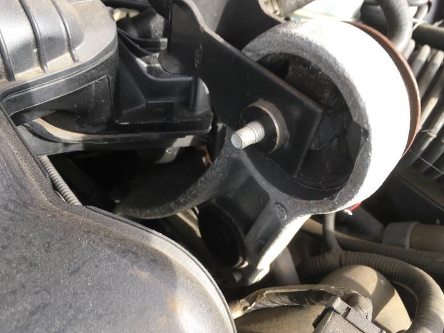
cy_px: 169
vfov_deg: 46.8
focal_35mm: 30
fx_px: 385
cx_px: 226
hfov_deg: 60.0
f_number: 2.2
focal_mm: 4.15
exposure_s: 1/120
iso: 25
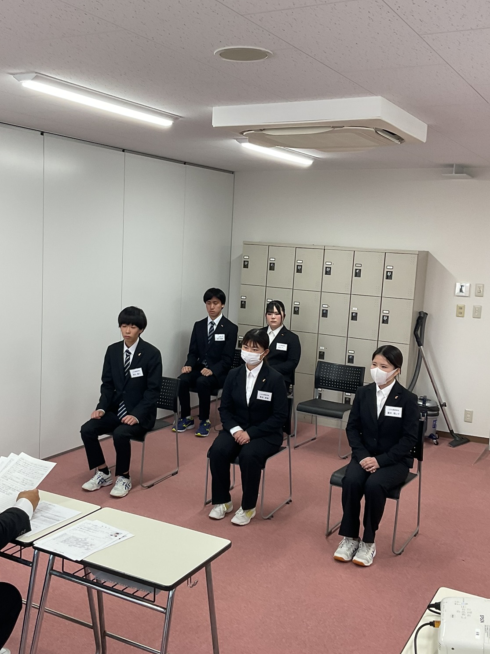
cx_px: 197
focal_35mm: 40
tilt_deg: -6.5
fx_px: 755
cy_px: 330
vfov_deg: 46.8
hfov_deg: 35.8
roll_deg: -3.4
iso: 50
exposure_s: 1/120
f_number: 1.8
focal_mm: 3
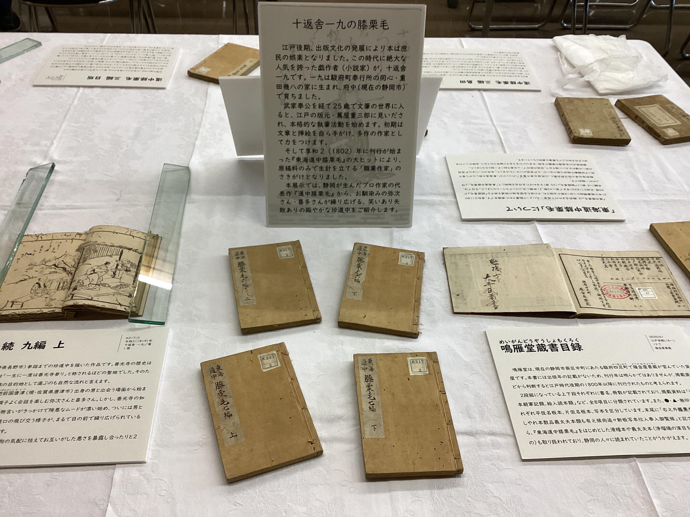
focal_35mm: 31
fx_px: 618
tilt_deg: -43.5
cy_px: 258
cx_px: 345
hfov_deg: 58.4
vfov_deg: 45.4
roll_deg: -1.9
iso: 125
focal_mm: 3.3
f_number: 2.4
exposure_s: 1/60
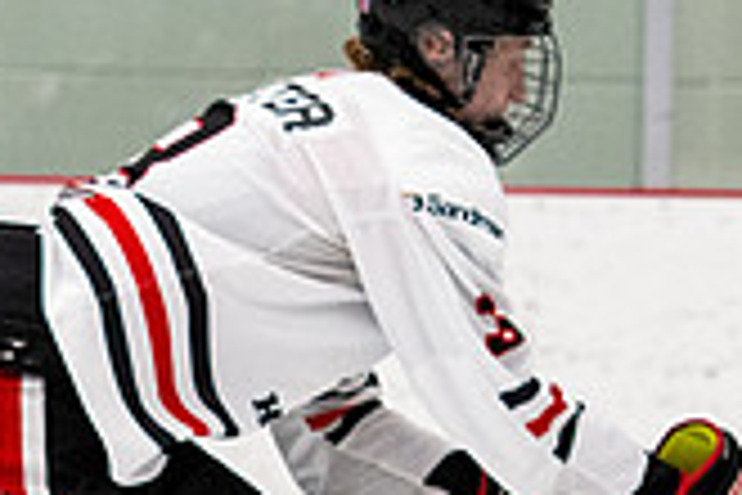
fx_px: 16096
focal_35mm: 781
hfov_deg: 2.6
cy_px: 476
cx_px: -365
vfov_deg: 1.8
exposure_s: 1/640
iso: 1800
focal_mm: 112
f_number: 2.8
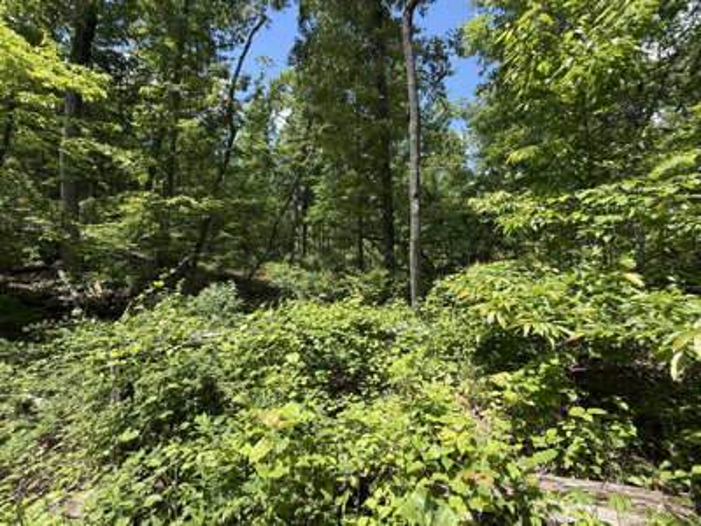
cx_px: 350
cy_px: 263
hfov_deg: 102.1
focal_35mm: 14
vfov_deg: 85.7
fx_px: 284
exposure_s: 1/679
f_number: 2.2
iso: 50
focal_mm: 2.2
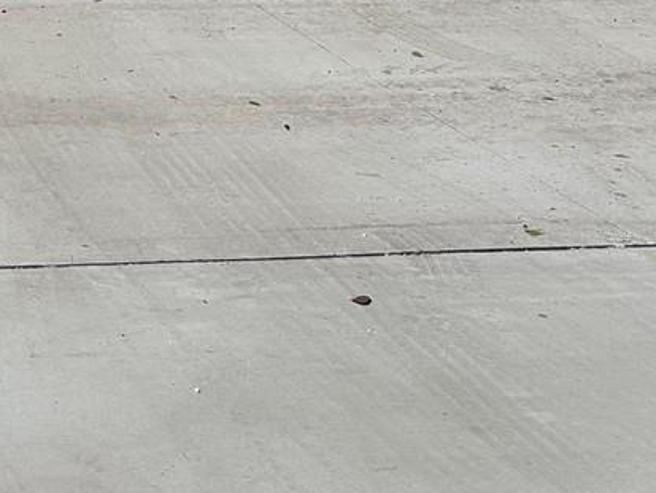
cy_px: -431
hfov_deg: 19.0
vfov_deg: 13.9
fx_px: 1763
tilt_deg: +1.3
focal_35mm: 93
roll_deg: -1.2
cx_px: -270
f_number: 1.78
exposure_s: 1/11905
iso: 80
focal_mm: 6.76
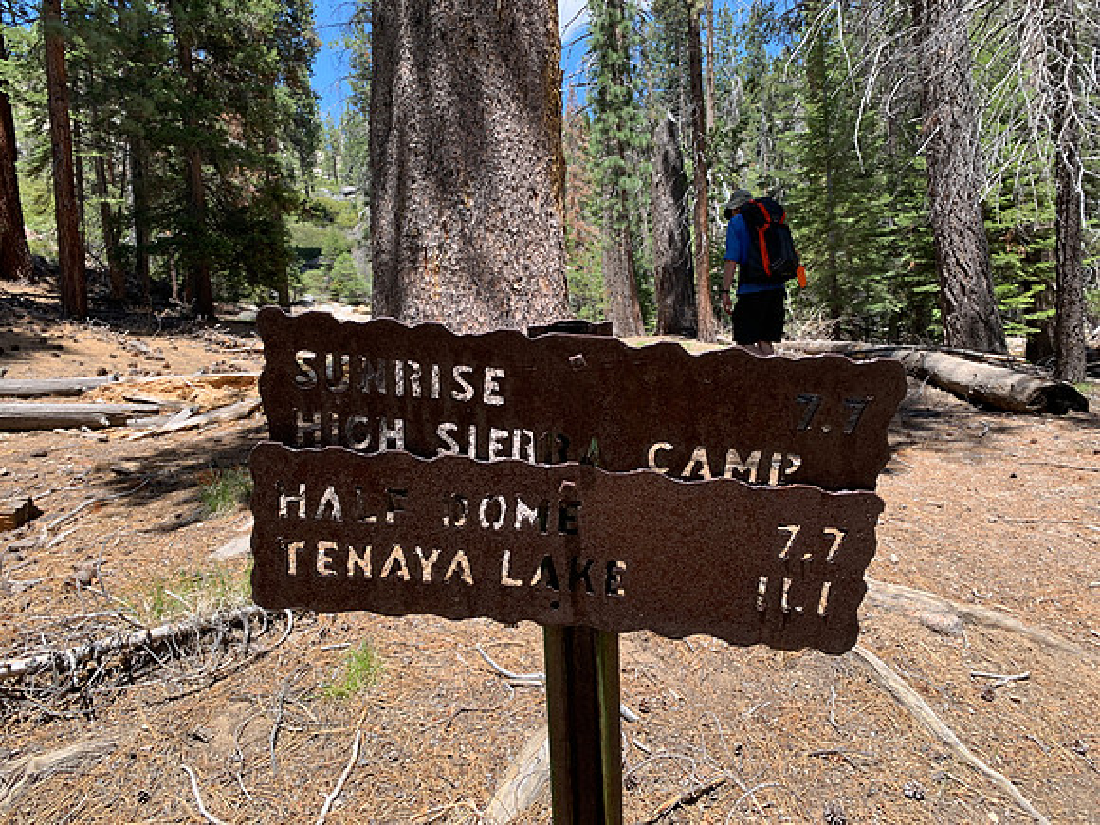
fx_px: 826
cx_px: 550
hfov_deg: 67.3
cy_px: 412
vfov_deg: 53.1
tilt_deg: -3.5
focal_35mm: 26
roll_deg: +1.9
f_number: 1.8
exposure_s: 1/743
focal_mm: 4.25
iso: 25
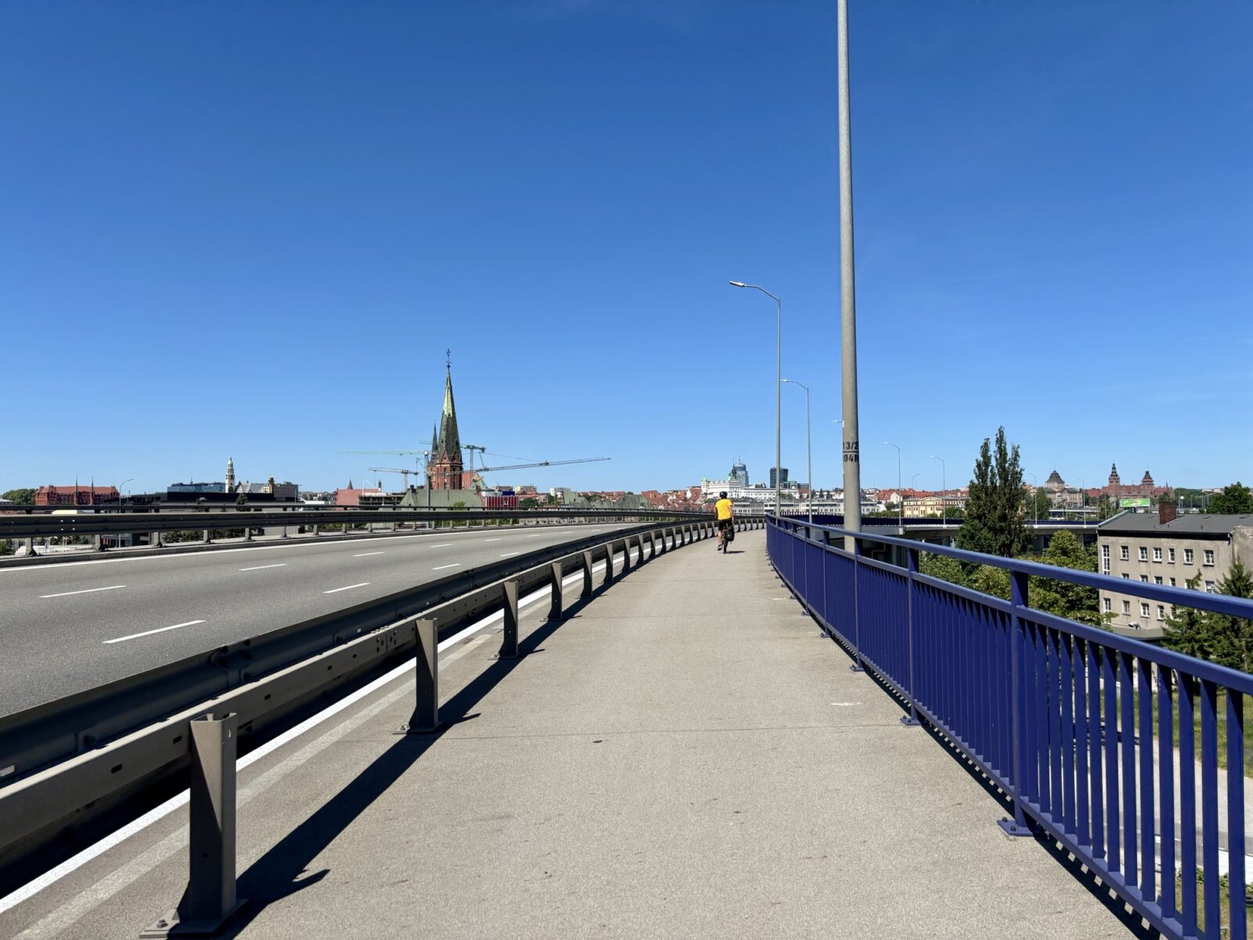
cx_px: 626
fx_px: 941
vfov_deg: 53.1
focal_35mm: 26
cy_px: 470
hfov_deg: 67.3
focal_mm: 5.96
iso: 50
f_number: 1.6
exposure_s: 1/4082
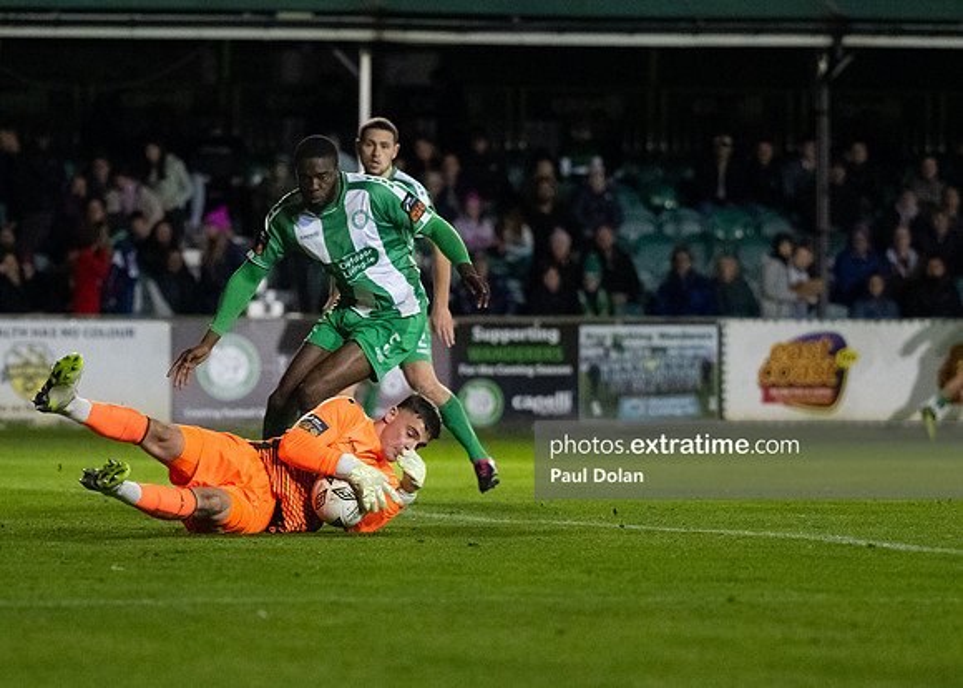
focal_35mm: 266
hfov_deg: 7.6
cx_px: 410
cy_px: 477
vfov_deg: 5.4
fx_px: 7279
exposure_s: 1/1000
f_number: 2.8
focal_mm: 135
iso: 6400
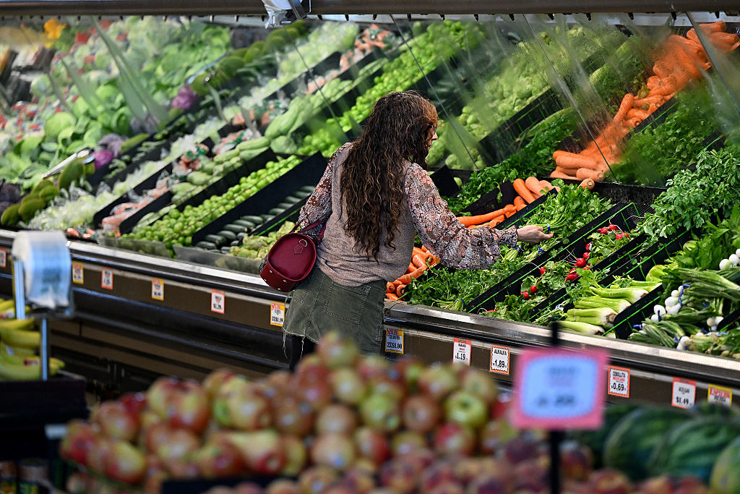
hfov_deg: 12.5
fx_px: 3392
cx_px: 370
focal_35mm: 165
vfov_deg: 8.3
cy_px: 247
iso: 3200
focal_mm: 165
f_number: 3.5
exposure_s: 1/400
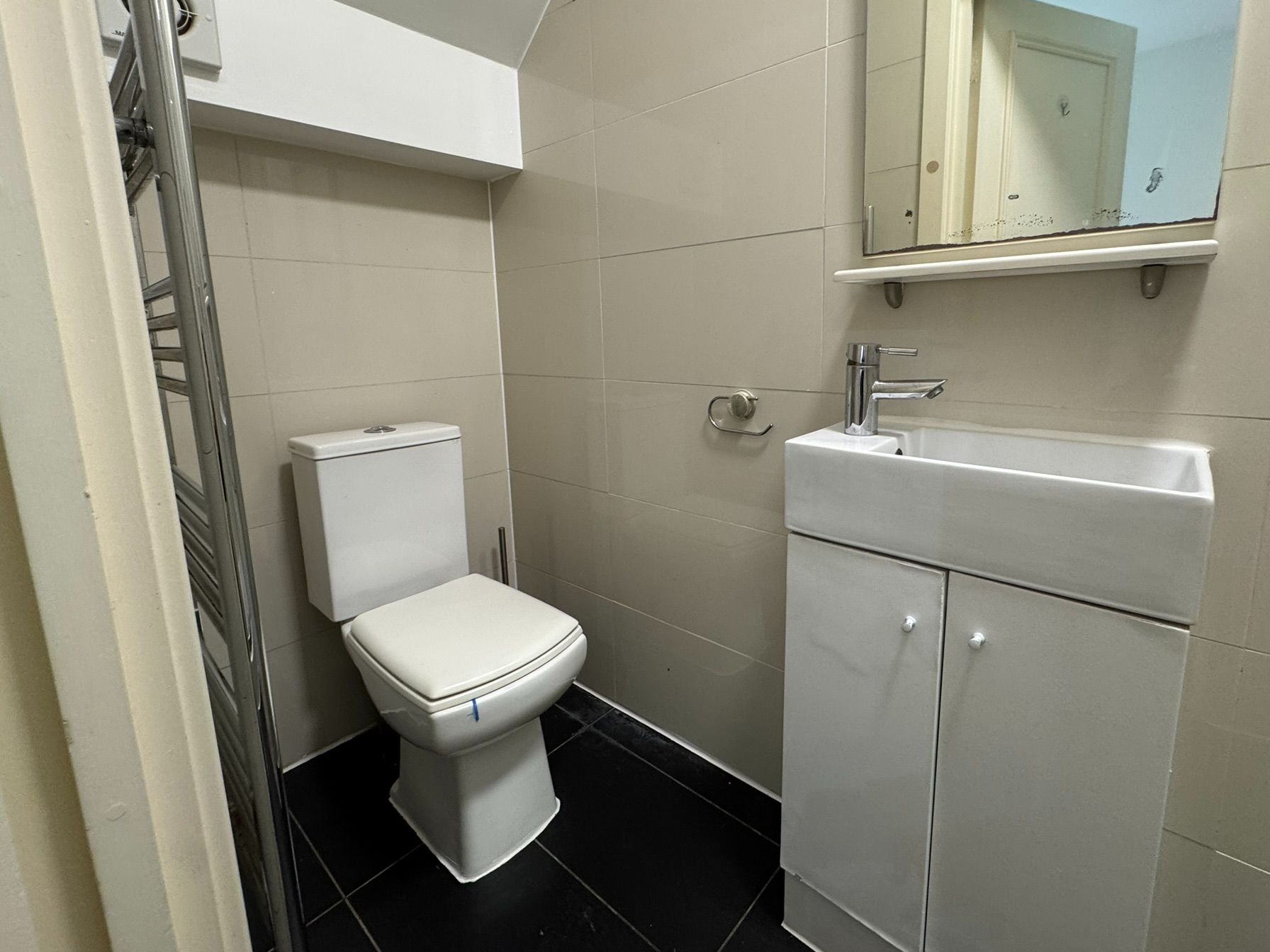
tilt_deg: -8.9
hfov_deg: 94.3
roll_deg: +0.9
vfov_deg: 77.8
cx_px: 680
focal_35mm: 16
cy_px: 418
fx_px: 587
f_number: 2.2
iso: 160
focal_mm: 2.22
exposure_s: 1/50
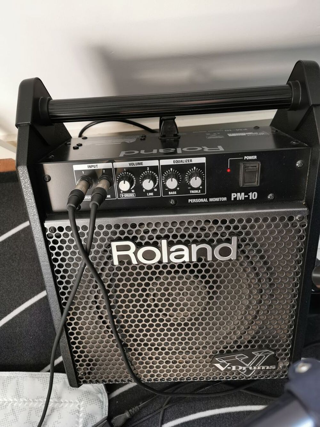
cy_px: 214
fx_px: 333
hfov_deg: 51.4
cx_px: 160
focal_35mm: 27
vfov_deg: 65.3
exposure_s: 1/50
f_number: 1.6
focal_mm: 5.56
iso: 320
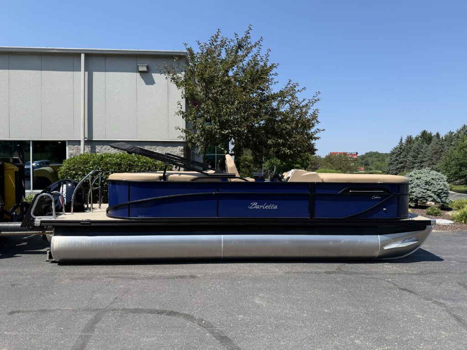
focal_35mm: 24
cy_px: 175
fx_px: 324
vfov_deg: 56.8
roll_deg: -0.4
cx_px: 234
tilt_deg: +0.1
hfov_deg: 71.6
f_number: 1.78
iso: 80
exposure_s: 1/3279
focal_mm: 6.76
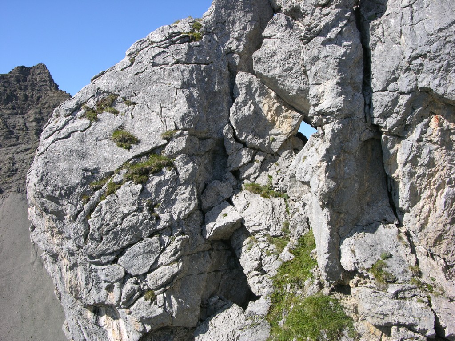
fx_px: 605
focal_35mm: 46
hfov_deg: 41.2
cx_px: 228
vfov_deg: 31.5
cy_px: 170
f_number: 5.9
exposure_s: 1/194
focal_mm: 11.6
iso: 50
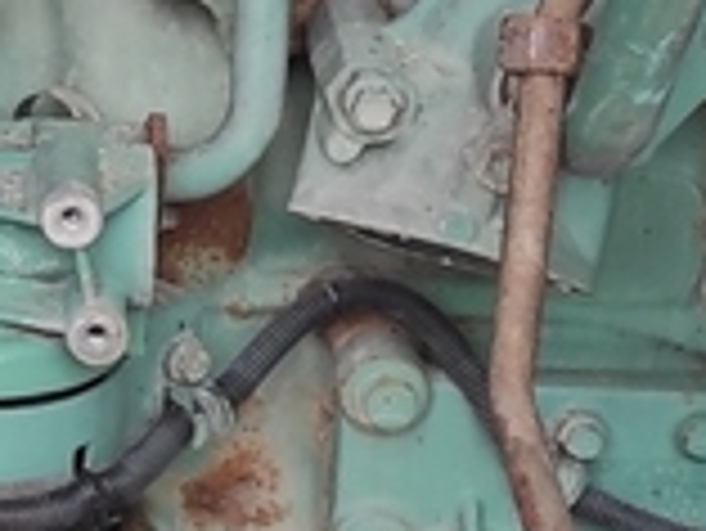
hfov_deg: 10.0
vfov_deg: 7.6
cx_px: -405
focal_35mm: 191
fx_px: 3898
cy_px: -284
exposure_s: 1/50
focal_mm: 5.43
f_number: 1.89
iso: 152
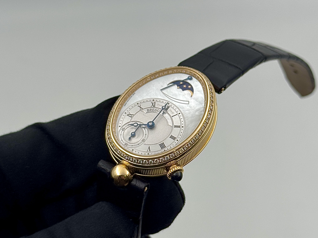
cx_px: 159
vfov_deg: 30.3
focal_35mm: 48
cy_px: 119
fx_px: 441
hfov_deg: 39.7
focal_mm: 6.76
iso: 64
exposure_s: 1/495
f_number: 1.78
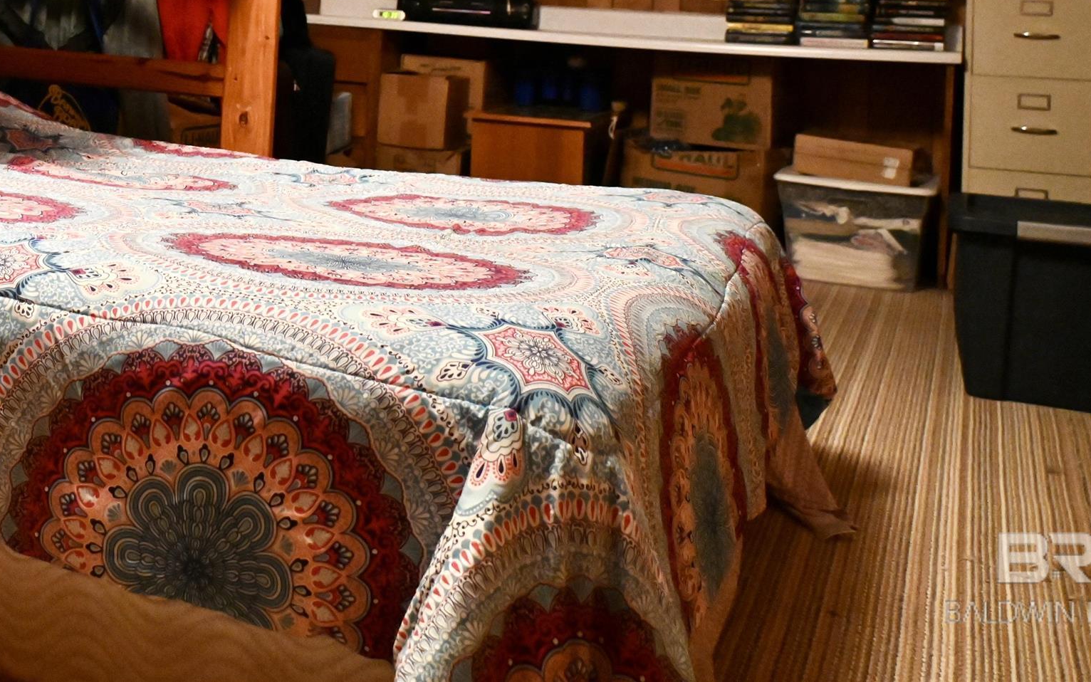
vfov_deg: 24.8
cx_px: 132
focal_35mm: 49
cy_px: -44
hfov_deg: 38.5
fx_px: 1457
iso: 8000
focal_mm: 24
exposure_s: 1/60
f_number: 4
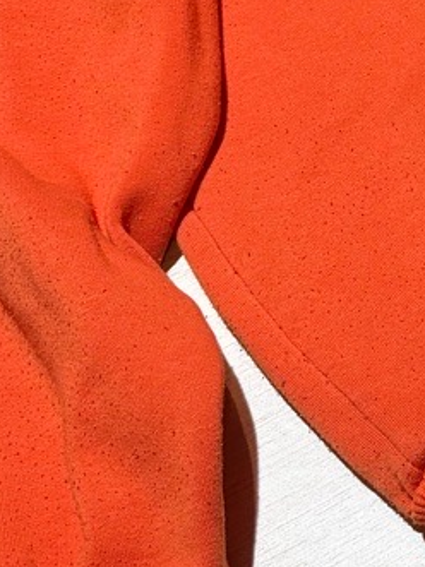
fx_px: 1900
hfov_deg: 11.7
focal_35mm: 116
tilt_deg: -50.0
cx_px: 804
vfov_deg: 16.0
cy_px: -207
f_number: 1.78
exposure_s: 1/50
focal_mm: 6.76
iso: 125
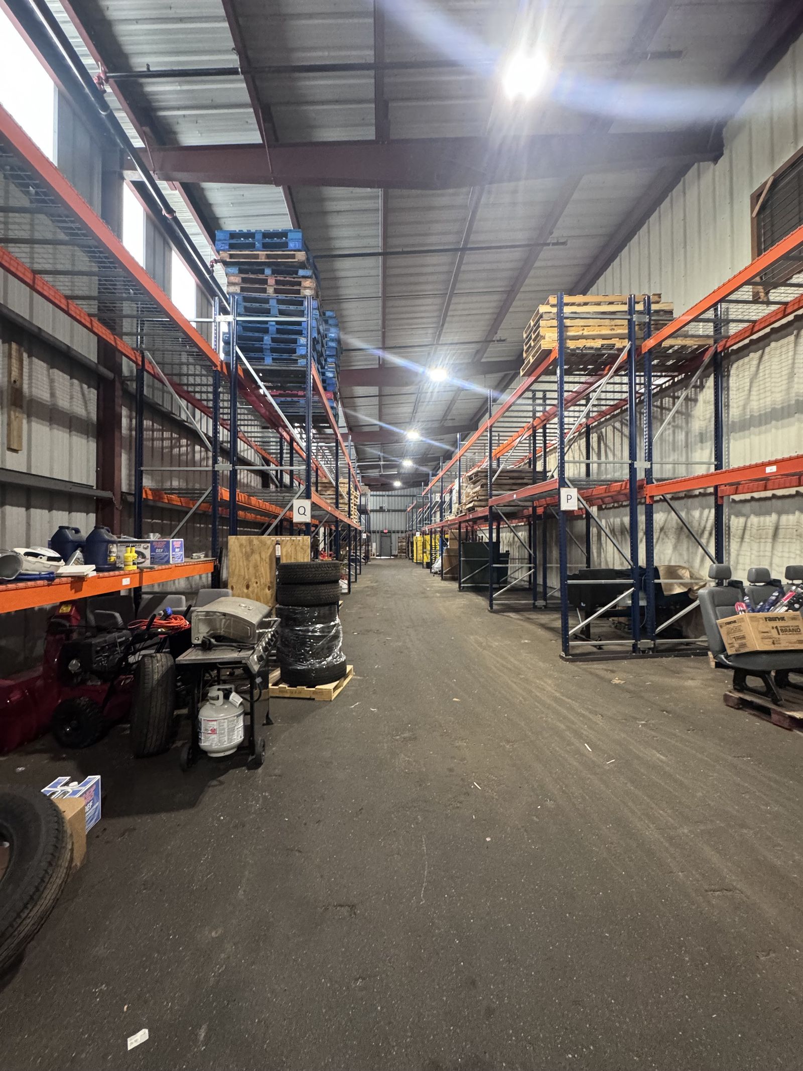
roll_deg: +0.3
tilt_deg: +1.1
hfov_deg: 85.7
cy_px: 536
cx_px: 402
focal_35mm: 14
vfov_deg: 102.1
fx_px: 433
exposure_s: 1/60
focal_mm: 2.22
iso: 640
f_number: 2.2
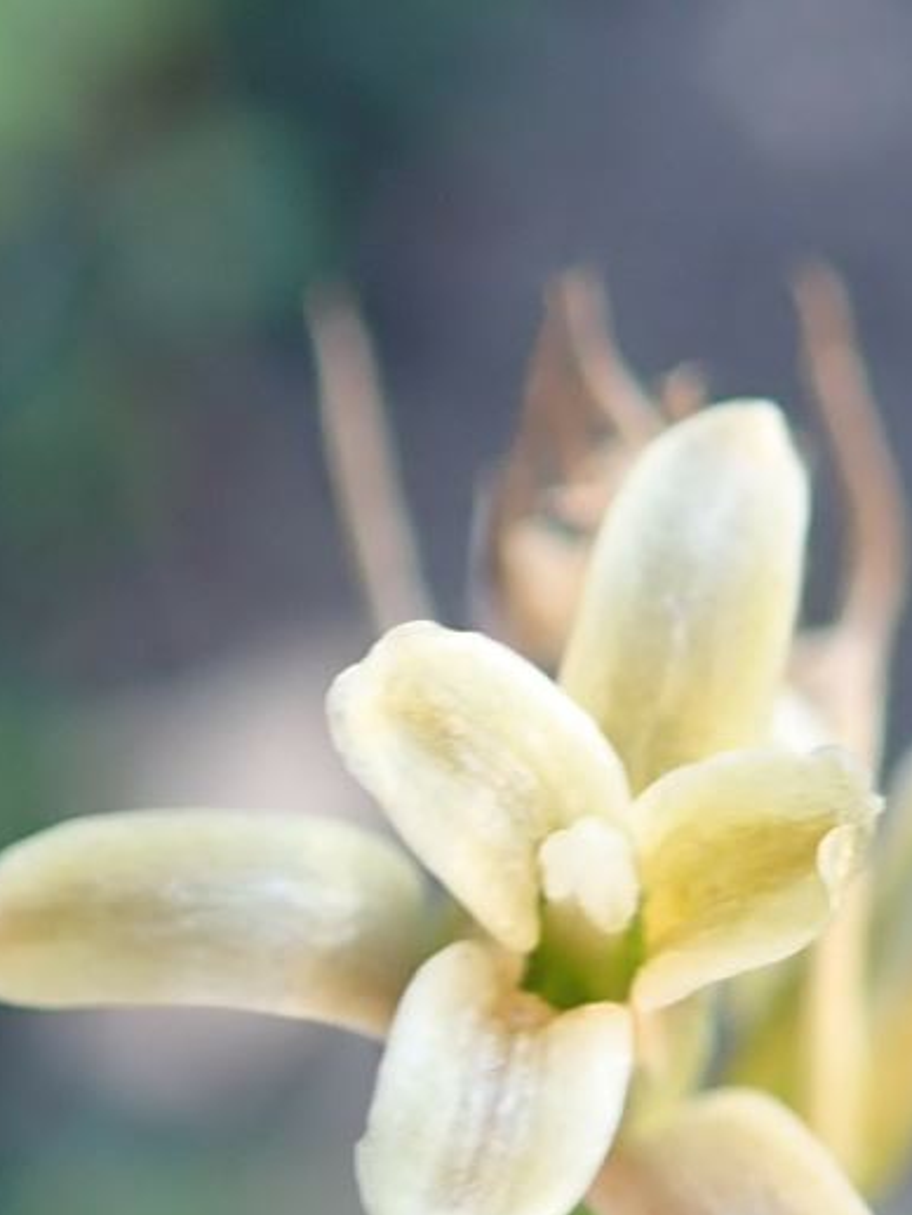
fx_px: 4073
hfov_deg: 12.8
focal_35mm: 116
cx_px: 618
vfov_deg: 16.9
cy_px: 865
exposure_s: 1/125
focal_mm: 5.5
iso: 160
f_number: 2.3
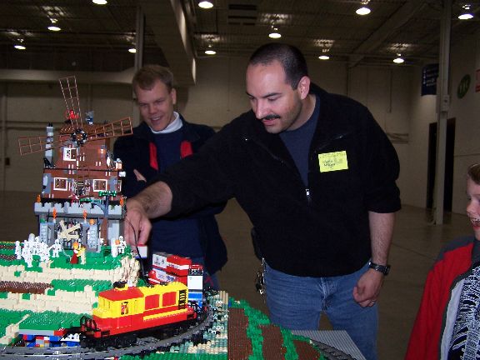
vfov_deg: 37.7
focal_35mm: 38
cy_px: 180
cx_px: 240
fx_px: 527
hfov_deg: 49.0
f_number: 2.8
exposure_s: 1/60
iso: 140
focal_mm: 6.3
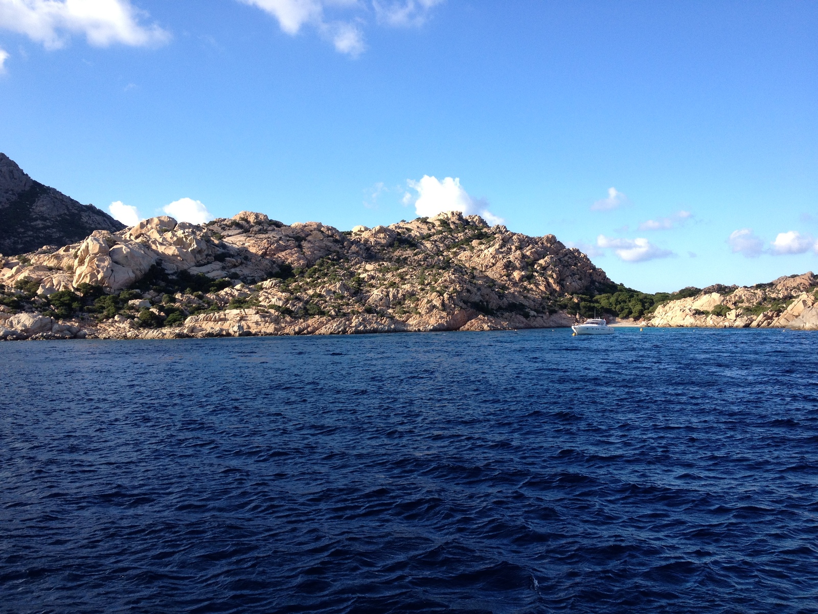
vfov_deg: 40.7
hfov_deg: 52.6
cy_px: 307
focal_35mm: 35
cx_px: 409
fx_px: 827
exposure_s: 1/800
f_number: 2.4
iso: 64
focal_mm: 4.28
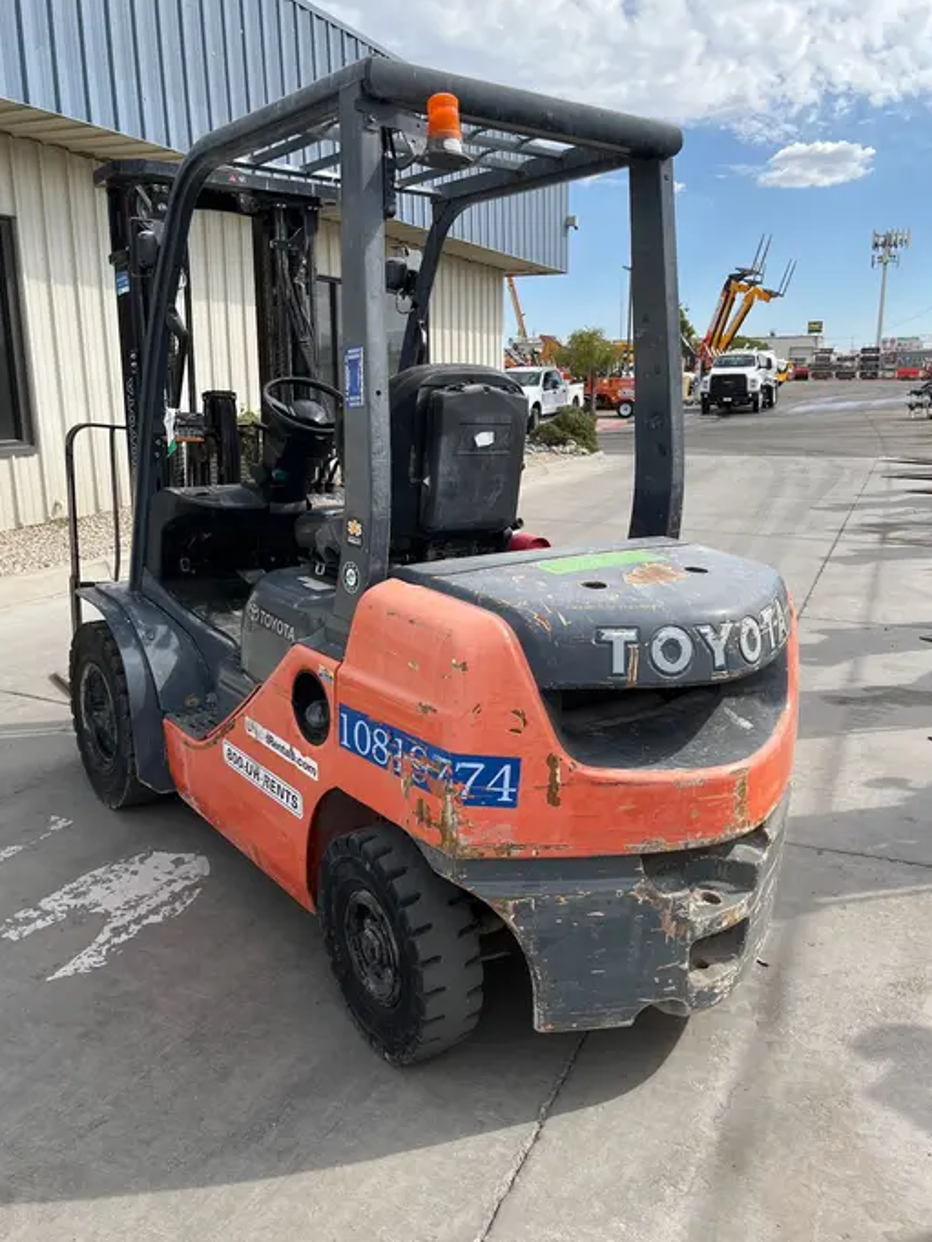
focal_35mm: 28
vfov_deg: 63.4
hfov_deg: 49.8
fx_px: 1005
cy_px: 617
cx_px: 472
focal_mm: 5.1
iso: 50
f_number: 1.6
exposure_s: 1/2062
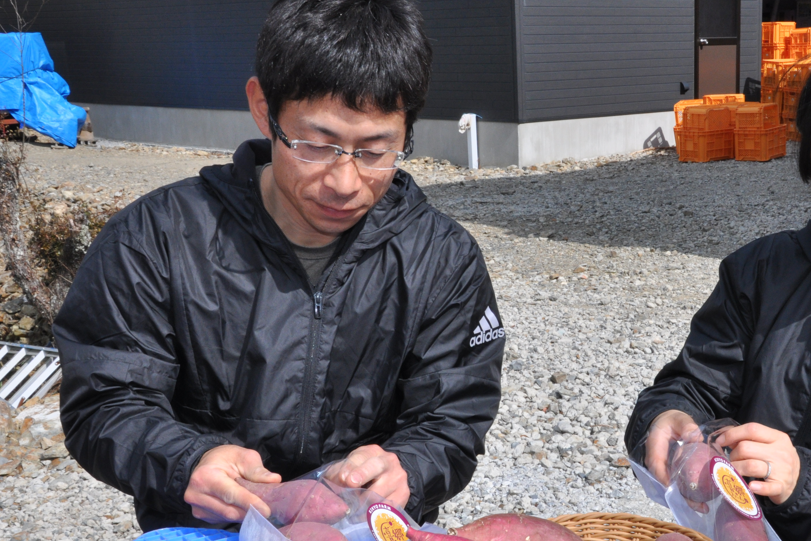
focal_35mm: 58
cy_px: 389
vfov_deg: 23.3
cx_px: 592
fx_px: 1301
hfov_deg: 34.0
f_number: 25
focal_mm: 25
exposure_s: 1/200
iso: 400
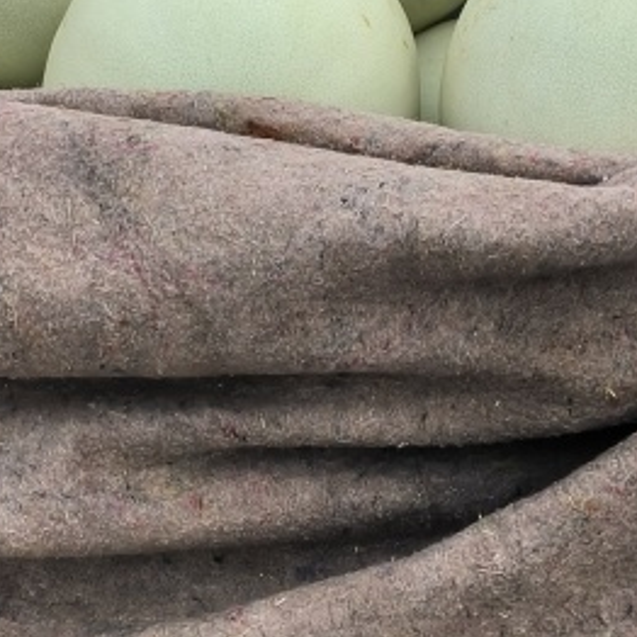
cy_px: 150
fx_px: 2019
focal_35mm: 97
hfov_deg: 17.9
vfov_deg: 17.8
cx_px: 236
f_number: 1.9
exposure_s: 1/367
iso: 100
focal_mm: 5.52
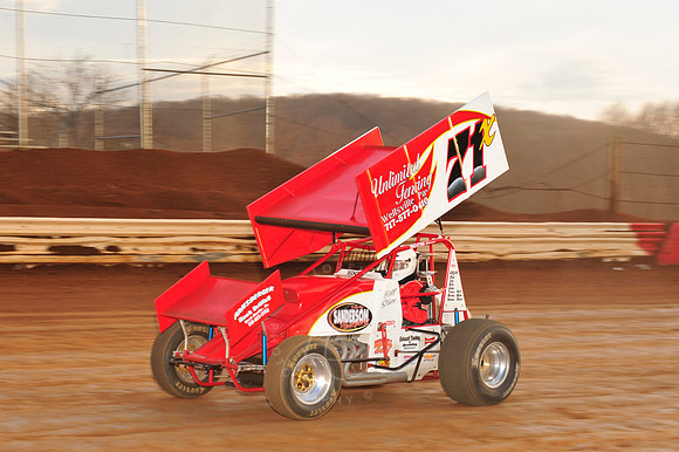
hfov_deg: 22.2
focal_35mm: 92
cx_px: 340
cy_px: 226
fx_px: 1734
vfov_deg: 14.8
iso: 640
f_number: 8
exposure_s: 1/250
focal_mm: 92
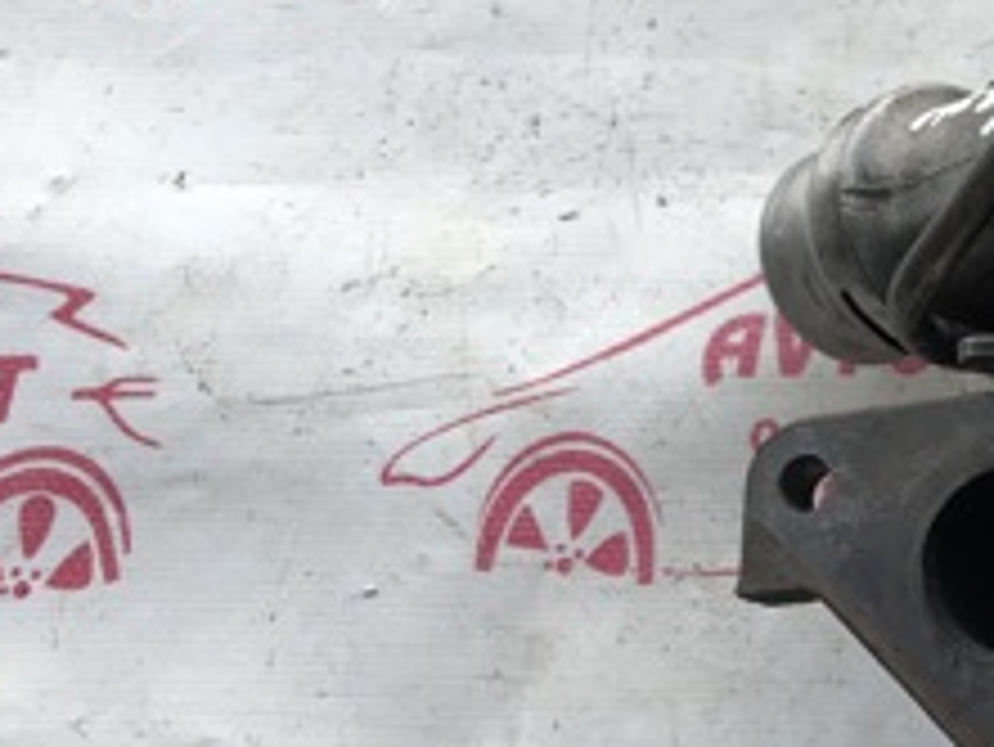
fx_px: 2327
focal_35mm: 81
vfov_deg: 18.0
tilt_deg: -71.3
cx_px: 1372
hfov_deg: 21.3
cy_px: 126
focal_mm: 4
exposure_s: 1/120
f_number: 1.8
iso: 25
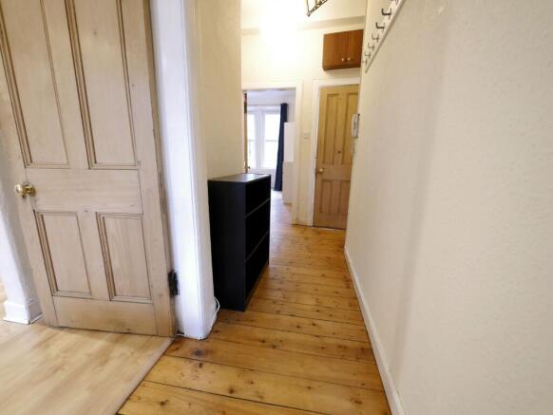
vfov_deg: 85.7
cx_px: 276
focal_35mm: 14
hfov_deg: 102.0
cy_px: 208
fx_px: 224
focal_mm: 7
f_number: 4
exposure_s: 1/15
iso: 3200
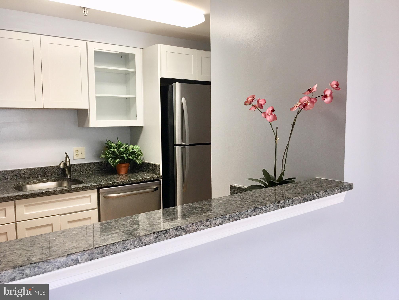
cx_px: 200
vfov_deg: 48.2
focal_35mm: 29
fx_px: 334
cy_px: 150
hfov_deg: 61.7
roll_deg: +0.2
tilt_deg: -5.2
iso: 32
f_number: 2.2
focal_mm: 4.15
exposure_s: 1/30
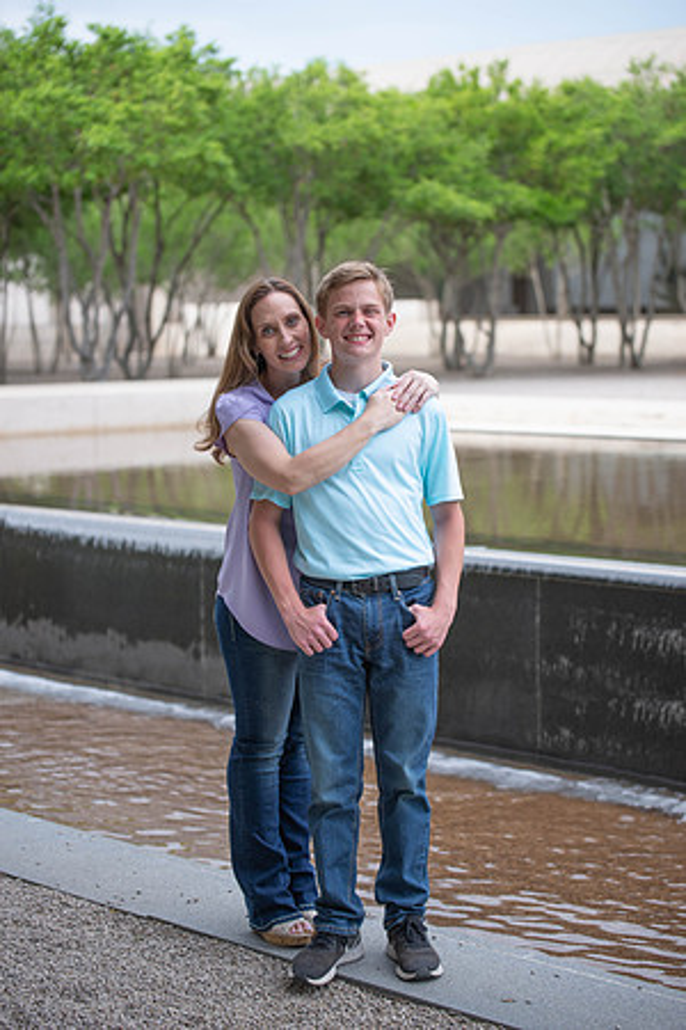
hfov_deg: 19.5
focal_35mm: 70
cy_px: 515
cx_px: 343
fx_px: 2001
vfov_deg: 28.8
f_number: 2.8
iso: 200
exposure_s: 1/320
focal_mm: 70
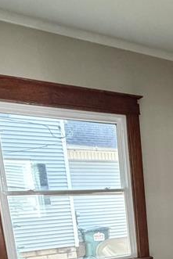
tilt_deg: -10.7
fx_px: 324
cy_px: 249
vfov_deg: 39.3
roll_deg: +1.7
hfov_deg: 25.0
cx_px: 236
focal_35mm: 45
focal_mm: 2.22
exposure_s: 1/60
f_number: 2.2
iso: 500
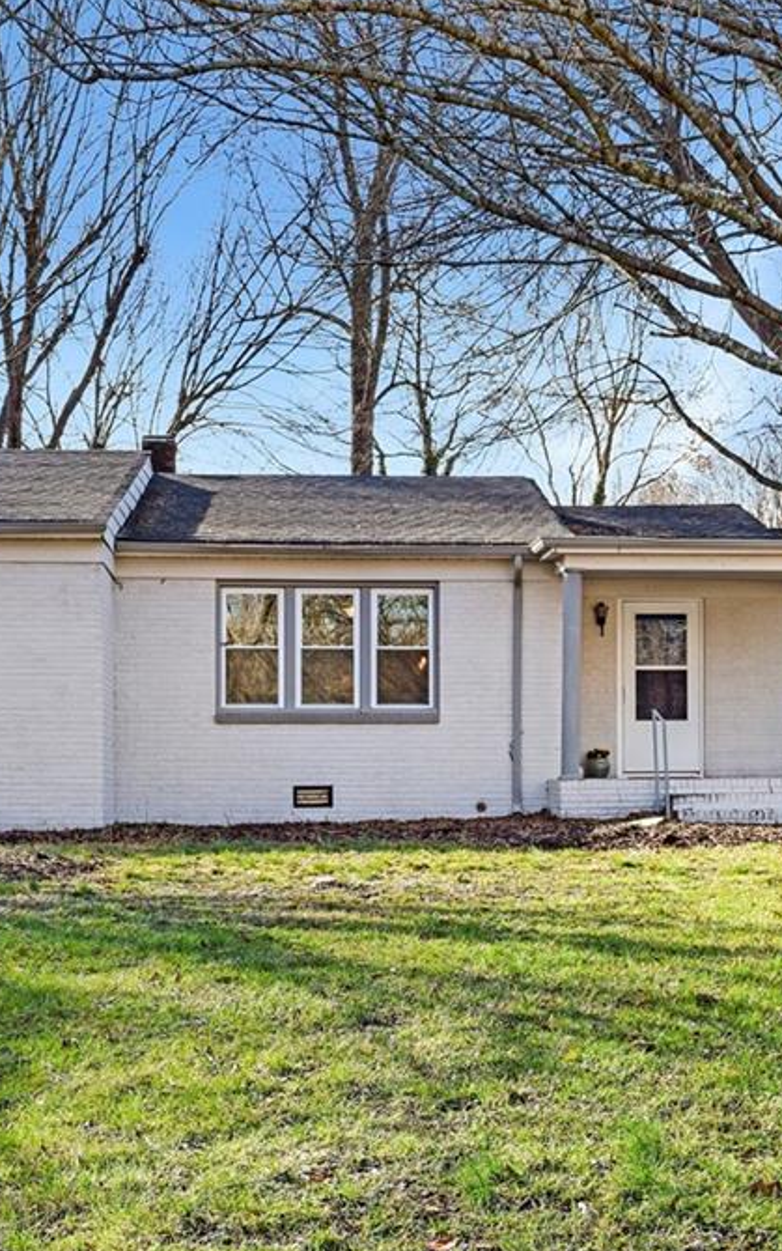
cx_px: 420
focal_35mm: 56
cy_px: 623
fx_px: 1909
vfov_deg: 36.3
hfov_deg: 23.1
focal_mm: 24
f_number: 8
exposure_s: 1/250
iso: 220
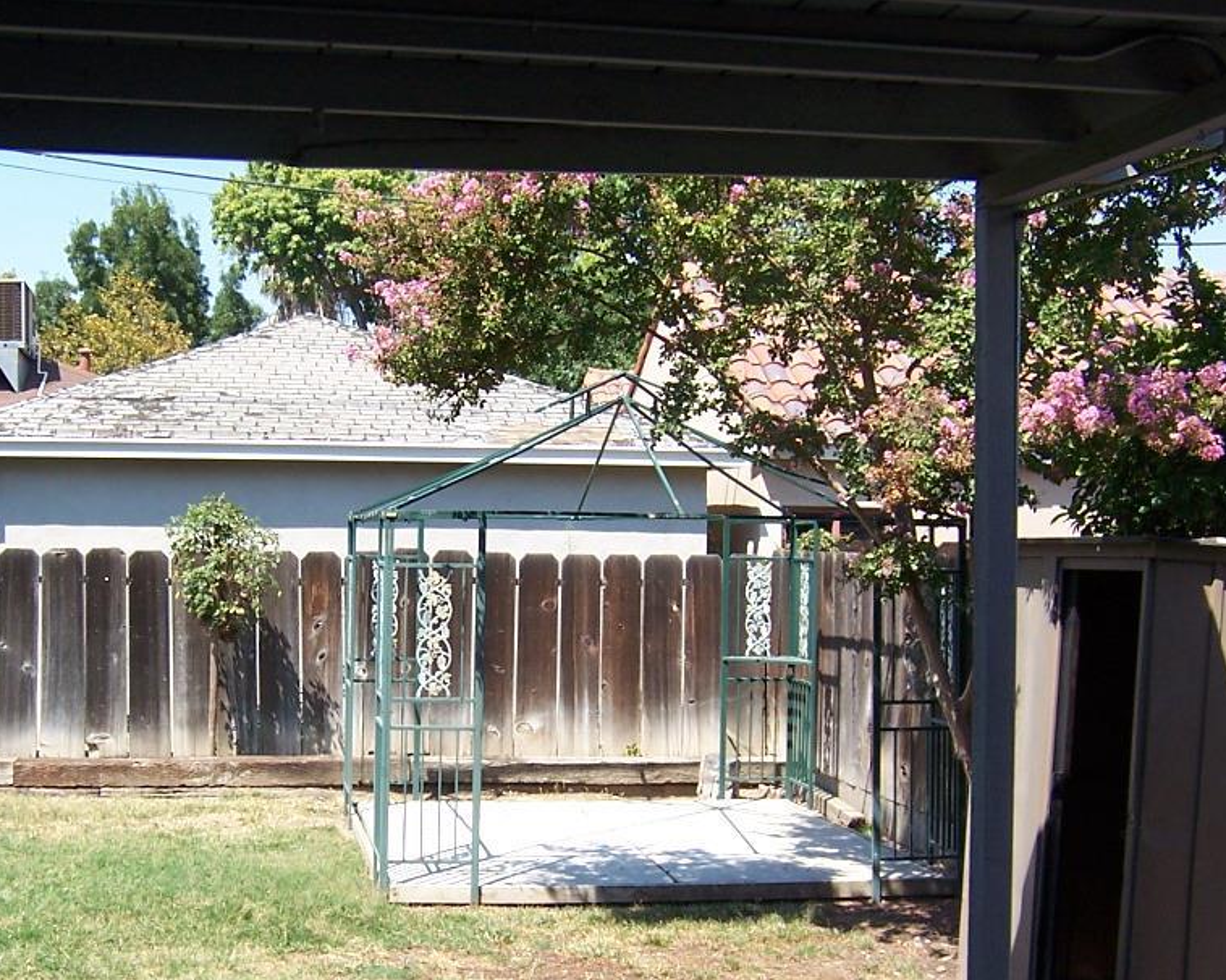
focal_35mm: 51
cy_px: 571
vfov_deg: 29.6
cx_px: 369
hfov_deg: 36.1
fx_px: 1850
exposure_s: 1/500
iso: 80
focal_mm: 5.5
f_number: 3.4
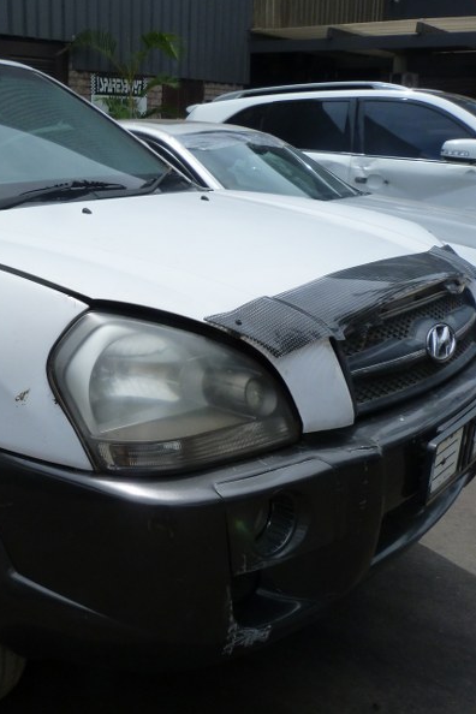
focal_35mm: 35
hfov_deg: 35.5
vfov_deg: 54.4
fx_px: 694
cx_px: 42
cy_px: 355
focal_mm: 4.5
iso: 125
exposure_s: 1/400
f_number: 5.6
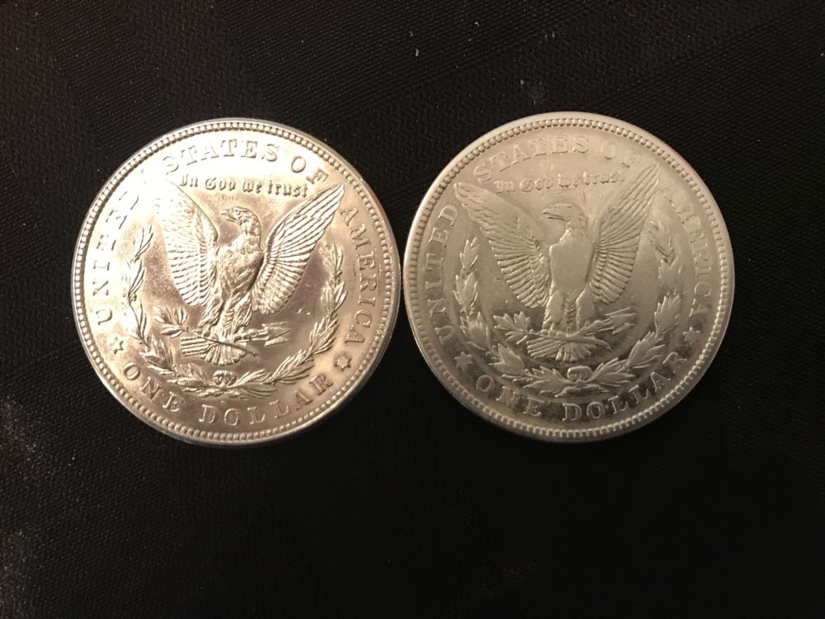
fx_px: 667
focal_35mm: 28
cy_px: 310
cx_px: 412
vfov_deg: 49.7
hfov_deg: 63.4
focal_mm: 3.99
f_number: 1.8
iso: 50
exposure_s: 1/15
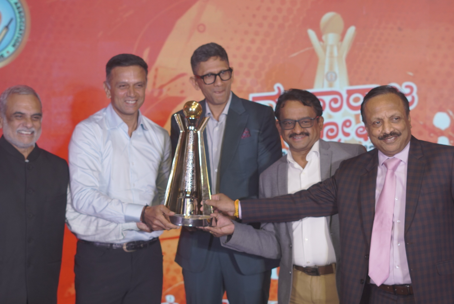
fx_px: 946
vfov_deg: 18.2
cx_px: 227
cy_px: 152
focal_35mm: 75
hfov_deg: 27.0
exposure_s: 1/320
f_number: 2.5
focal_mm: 50
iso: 500
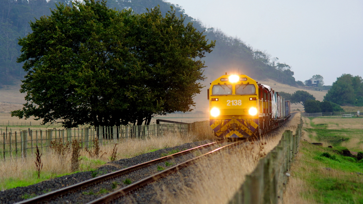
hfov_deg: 8.1
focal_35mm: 268
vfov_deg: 4.5
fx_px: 2579
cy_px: 100
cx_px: 181
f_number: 4.5
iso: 400
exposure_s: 1/160
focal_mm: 170
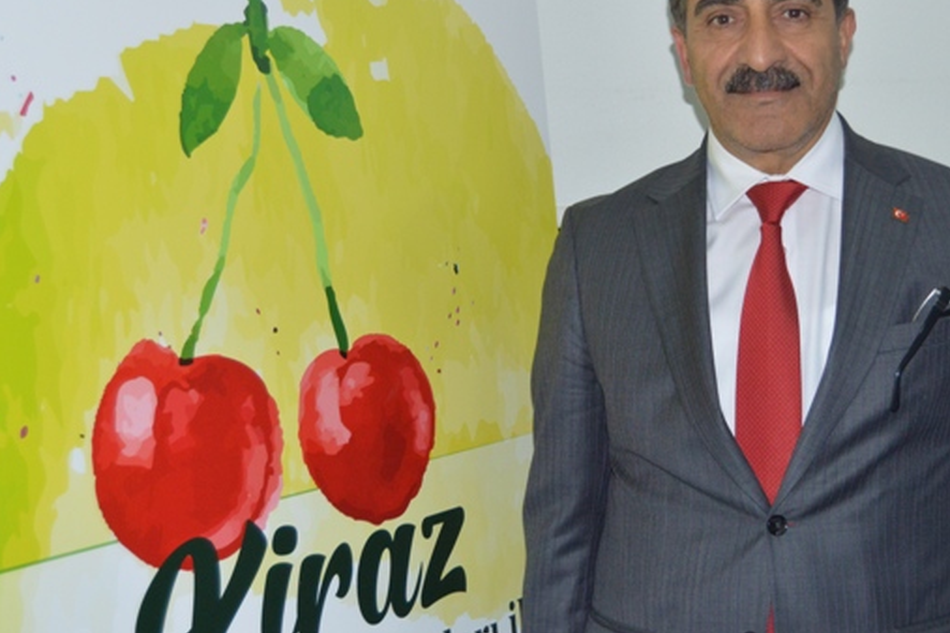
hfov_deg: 34.0
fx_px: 1547
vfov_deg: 23.1
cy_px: 236
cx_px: 568
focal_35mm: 59
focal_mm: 31
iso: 1250
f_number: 4.2
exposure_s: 1/60
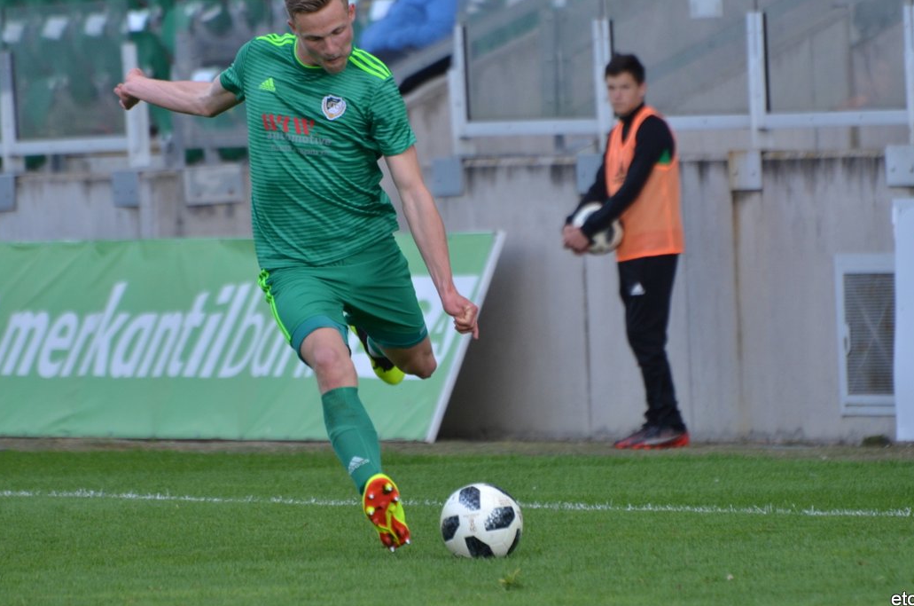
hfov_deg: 3.9
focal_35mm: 524
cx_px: 438
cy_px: 279
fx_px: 13277
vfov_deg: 2.6
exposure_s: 1/640
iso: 500
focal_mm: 300
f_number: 5.6
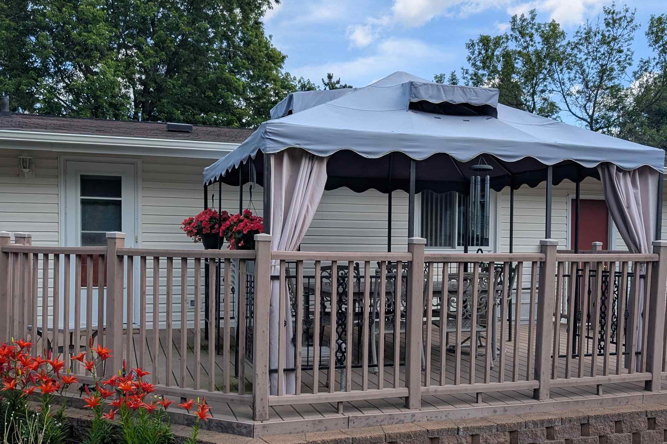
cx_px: 351
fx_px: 667
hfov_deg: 53.1
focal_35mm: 36
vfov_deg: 36.7
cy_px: 272
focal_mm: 6.9
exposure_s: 1/907
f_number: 1.68
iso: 19
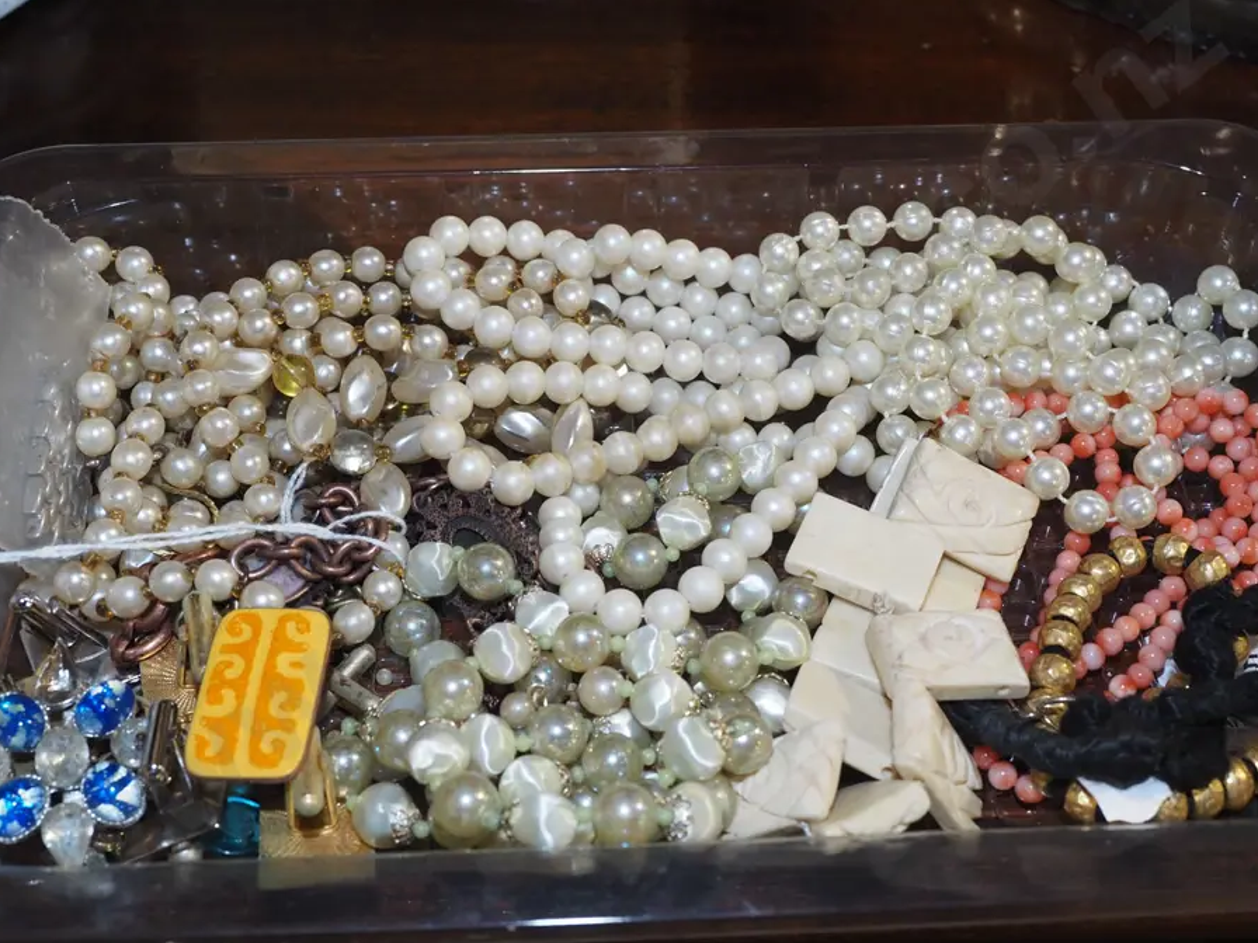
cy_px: 455
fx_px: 1744
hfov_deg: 39.7
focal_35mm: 48
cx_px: 632
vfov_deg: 30.3
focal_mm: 21
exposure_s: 1/60
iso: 1250
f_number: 5.6
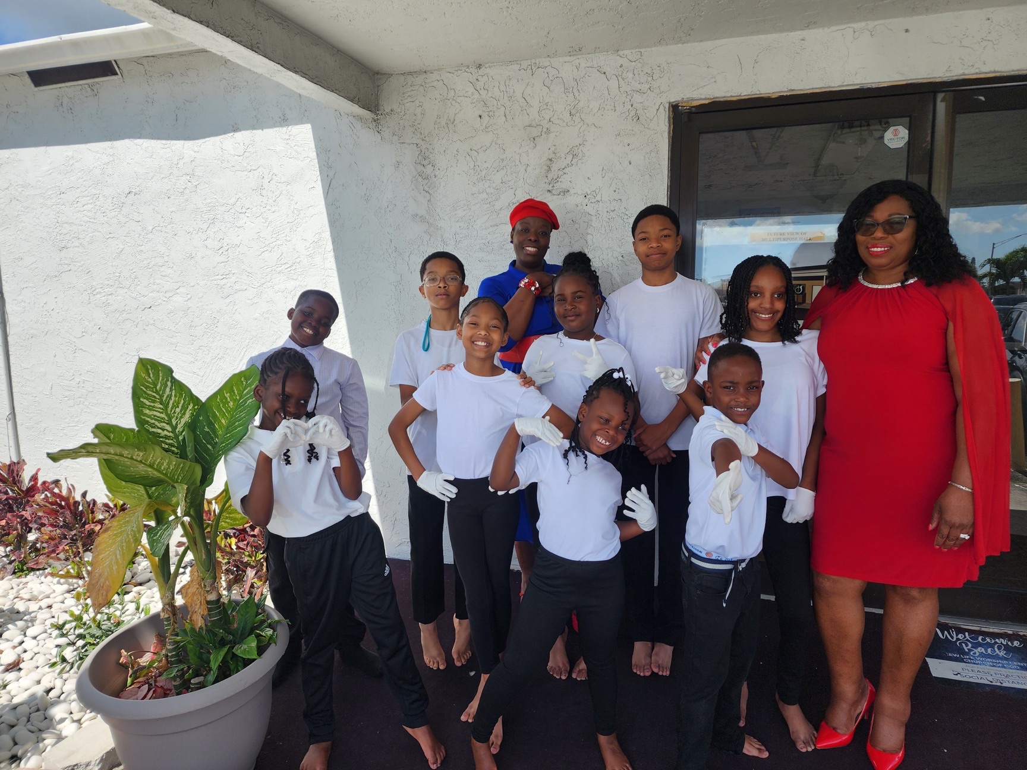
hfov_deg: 73.9
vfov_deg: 58.9
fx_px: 682
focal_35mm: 23
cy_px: 385
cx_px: 514
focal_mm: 6.4
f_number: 1.8
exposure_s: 1/591
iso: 12
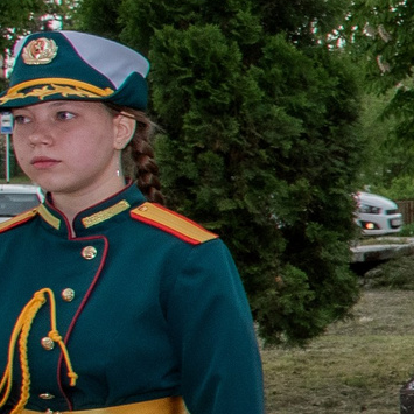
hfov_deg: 8.9
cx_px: 1348
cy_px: 327
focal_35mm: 148
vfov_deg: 11.8
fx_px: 2003
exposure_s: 1/160
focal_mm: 24
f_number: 10
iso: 640
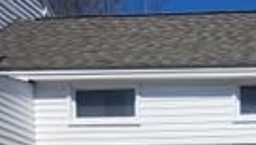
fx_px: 625
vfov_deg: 11.7
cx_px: 301
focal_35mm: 92
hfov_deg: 21.6
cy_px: 300
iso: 20
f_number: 1.8
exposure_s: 1/3455
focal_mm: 5.4
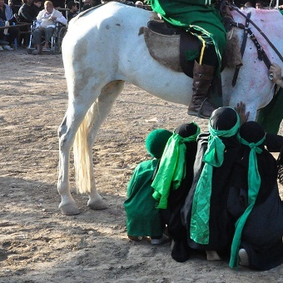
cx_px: 298
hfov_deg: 18.7
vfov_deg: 19.2
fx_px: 832
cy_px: 99
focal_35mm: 90
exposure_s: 1/250
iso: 3200
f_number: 18
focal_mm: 32
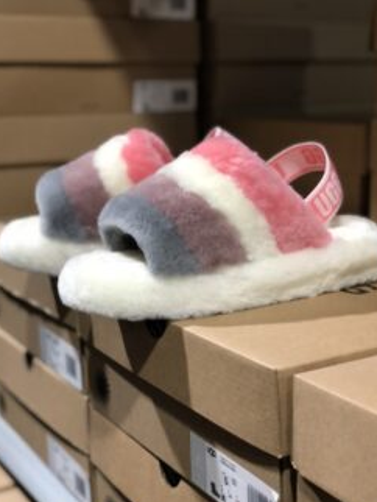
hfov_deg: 25.7
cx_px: 197
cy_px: 249
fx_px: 827
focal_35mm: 57
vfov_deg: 33.8
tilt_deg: -10.7
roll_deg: -0.9
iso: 160
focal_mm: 6
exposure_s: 1/25
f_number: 2.4
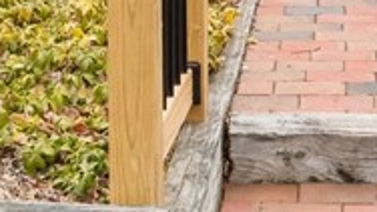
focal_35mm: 151
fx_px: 1510
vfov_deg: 7.8
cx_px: 407
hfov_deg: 13.9
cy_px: -149
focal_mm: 25
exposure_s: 1/250
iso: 640
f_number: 7.1
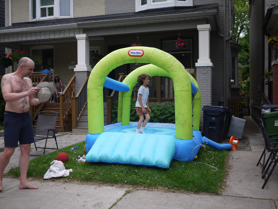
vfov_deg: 36.0
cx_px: 139
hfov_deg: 46.8
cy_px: 104
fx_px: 321
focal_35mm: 40
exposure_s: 1/800
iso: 100
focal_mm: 20
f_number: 1.8
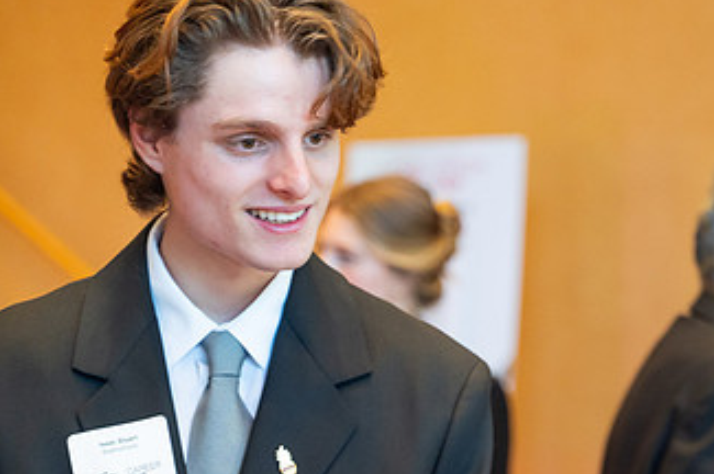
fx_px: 2655
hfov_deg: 15.3
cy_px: 305
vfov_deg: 10.2
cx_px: 442
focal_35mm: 134
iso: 2500
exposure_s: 1/125
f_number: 2.8
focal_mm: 75
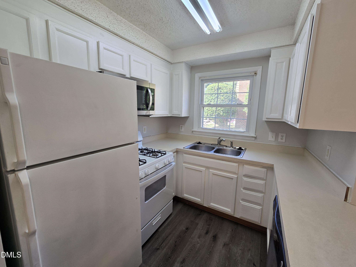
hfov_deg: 106.2
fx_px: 134
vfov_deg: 89.9
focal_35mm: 13
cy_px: 134
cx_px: 178
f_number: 2.2
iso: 50
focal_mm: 2.2
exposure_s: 1/60
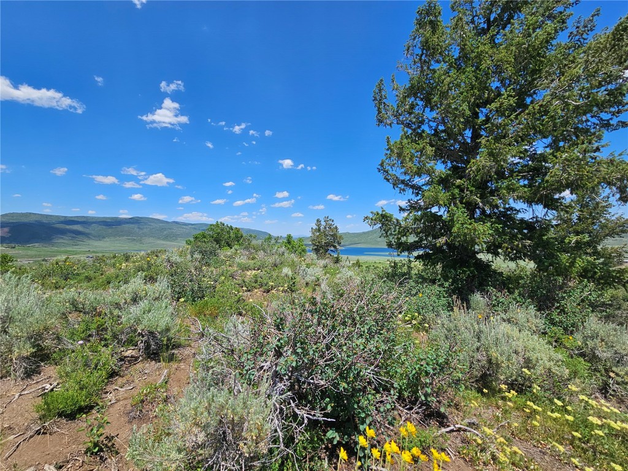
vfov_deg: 89.9
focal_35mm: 13
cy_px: 236
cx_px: 314
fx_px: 236
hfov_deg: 106.2
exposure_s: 1/2397
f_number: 2.2
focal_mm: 2.2
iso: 50
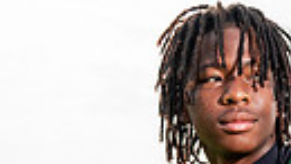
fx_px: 725
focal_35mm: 94
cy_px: 443
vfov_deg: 10.4
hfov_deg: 22.5
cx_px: 217
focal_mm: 26
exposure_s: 1/320
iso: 100
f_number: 5.6
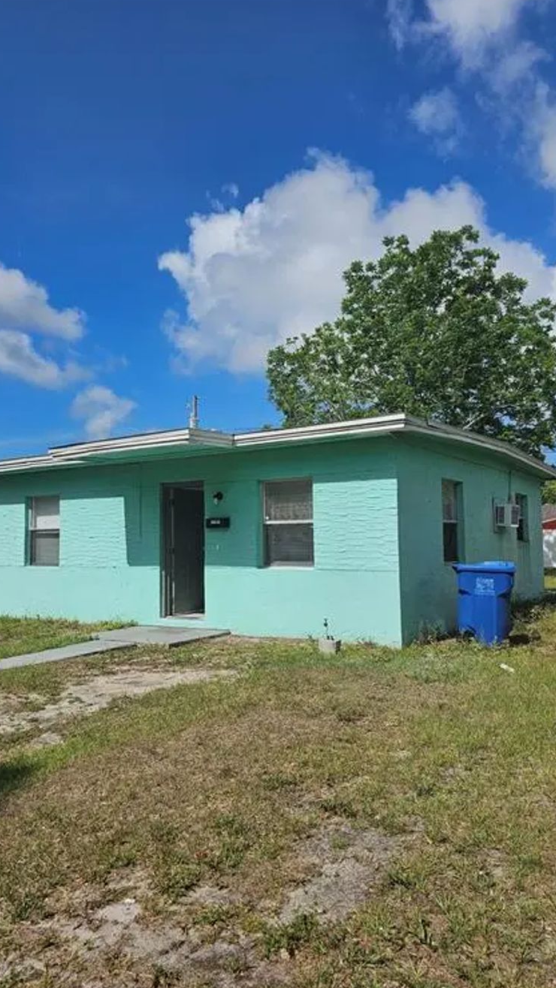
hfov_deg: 44.4
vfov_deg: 71.9
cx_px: 292
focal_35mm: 26
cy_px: 502
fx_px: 682
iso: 10
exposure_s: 1/1580
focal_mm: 6.3
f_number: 1.7
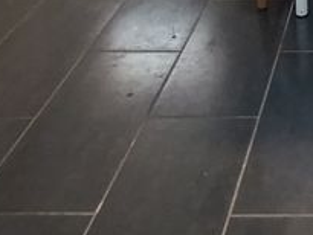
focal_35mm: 78
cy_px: -311
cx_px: 376
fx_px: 706
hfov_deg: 23.0
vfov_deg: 13.9
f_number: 2.2
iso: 500
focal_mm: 1.65
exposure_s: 1/50
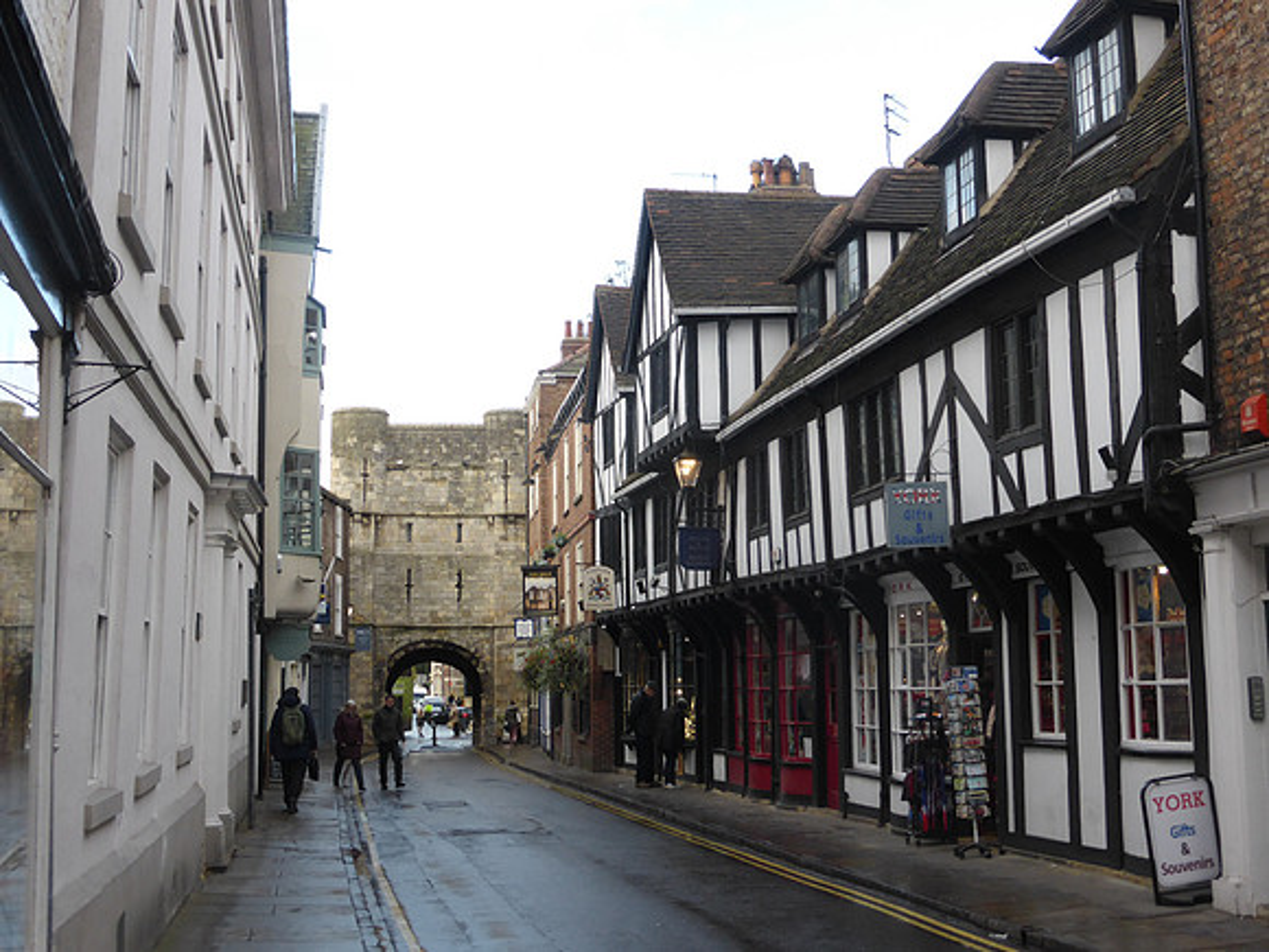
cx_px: 634
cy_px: 476
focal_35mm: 46
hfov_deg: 41.2
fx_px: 1686
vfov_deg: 31.5
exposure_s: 1/160
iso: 200
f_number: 4.1
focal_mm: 7.9
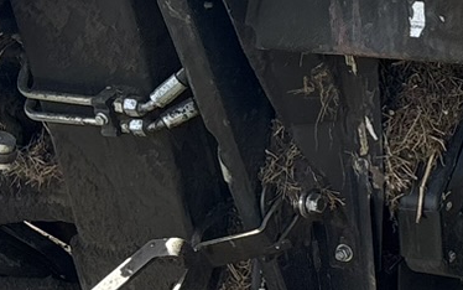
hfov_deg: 12.1
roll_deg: -0.4
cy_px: 235
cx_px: 957
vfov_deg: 8.7
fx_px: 1906
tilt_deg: -18.3
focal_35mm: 151
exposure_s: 1/622
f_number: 1.6
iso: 50
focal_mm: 5.96
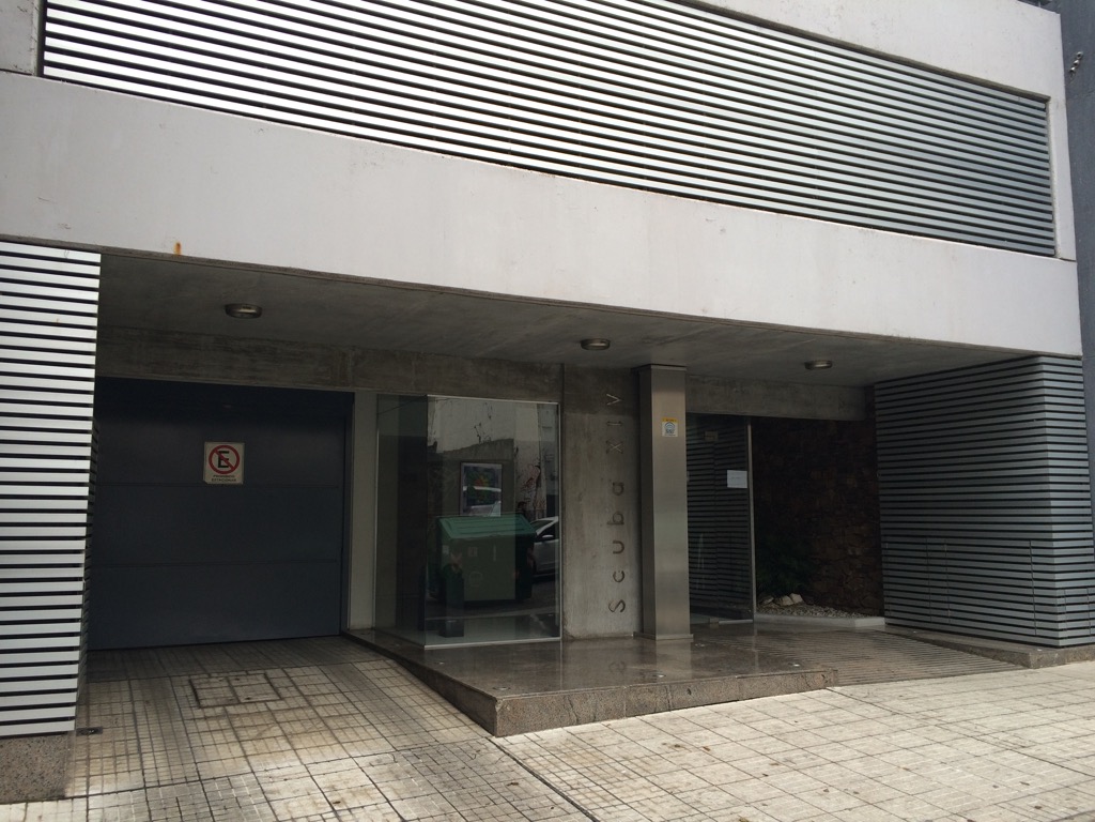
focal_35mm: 29
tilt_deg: +7.4
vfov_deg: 48.2
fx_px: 917
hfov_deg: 61.7
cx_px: 548
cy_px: 411
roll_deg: -1.0
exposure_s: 1/115
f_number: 2.2
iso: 32
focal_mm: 4.15
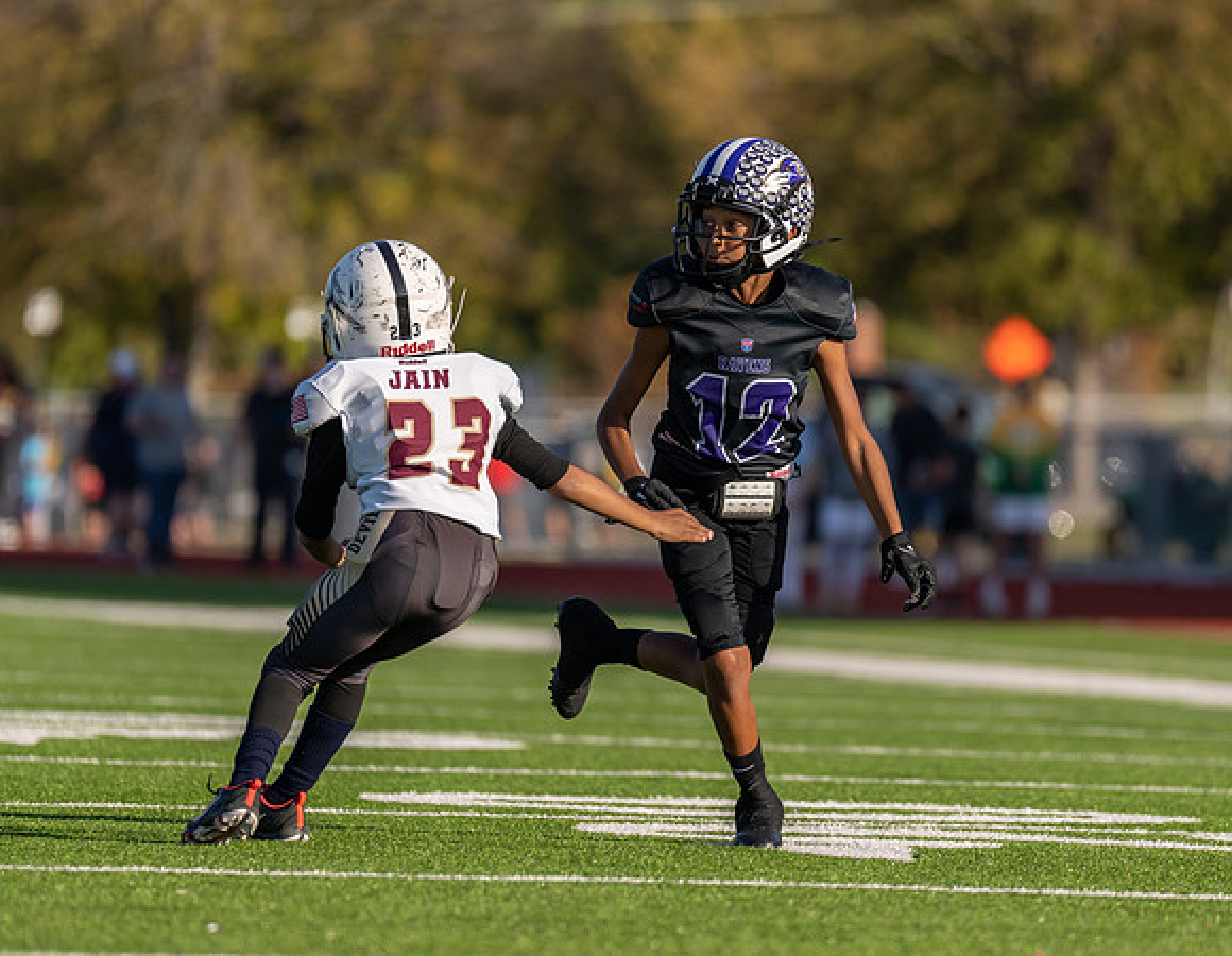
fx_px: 13784
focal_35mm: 382
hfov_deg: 5.1
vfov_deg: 4.0
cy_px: 513
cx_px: 751
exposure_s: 1/2000
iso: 100
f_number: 2.8
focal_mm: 200
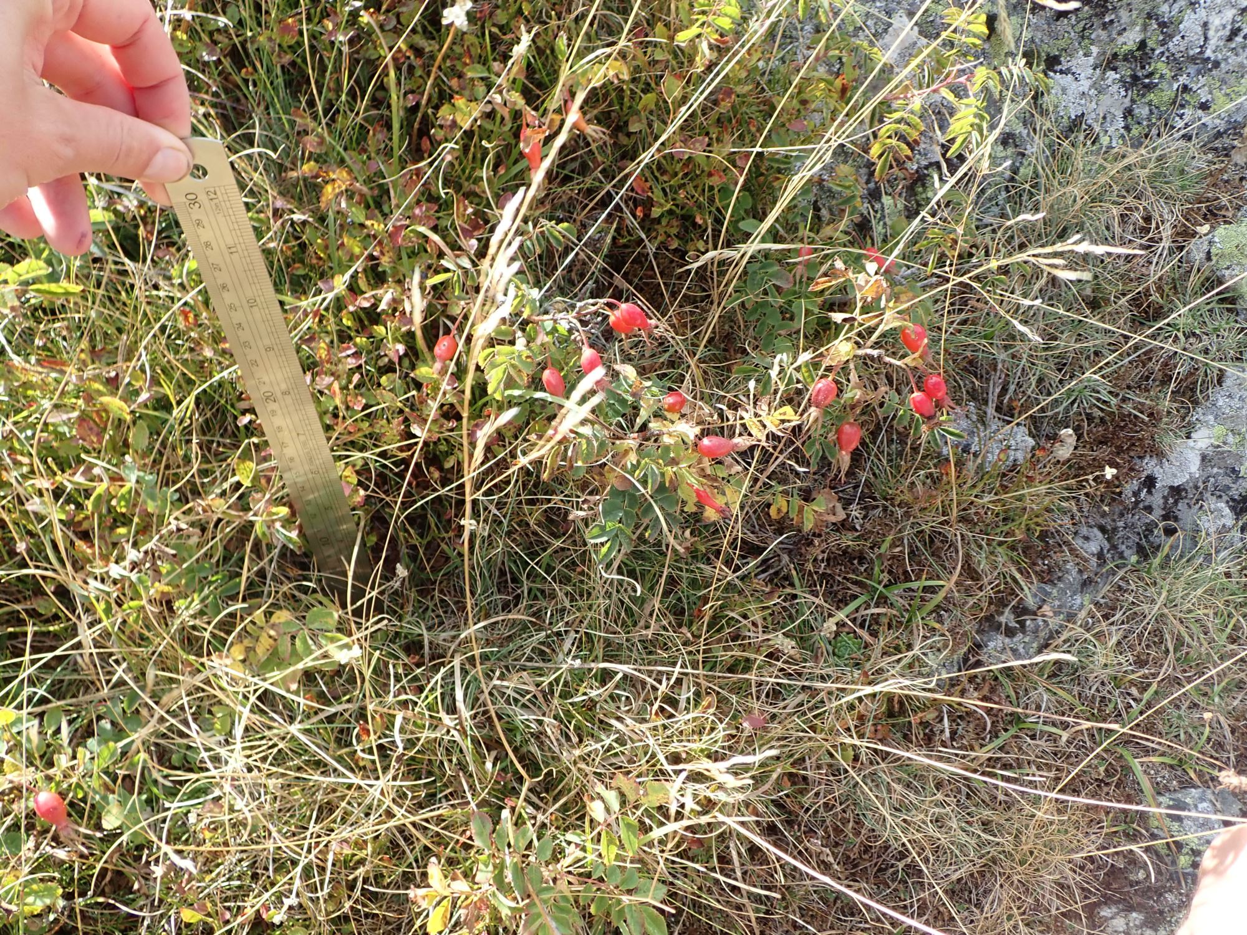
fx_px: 1081
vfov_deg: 46.8
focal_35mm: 30
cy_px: 468
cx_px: 624
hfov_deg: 60.0
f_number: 3.2
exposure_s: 1/200
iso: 100
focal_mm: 5.5
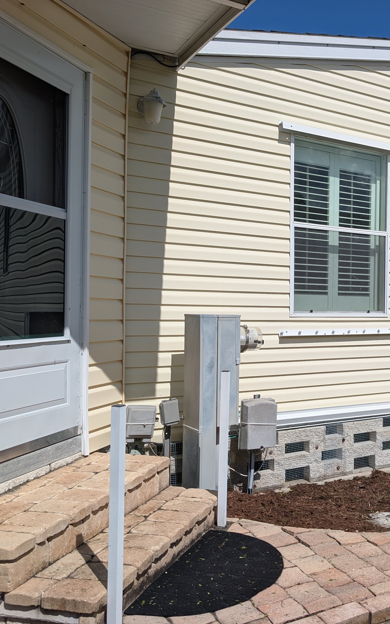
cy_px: 312
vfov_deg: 56.7
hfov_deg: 34.9
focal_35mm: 34
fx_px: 578
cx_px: 359
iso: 34
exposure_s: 1/3058
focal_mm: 6.9
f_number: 1.68
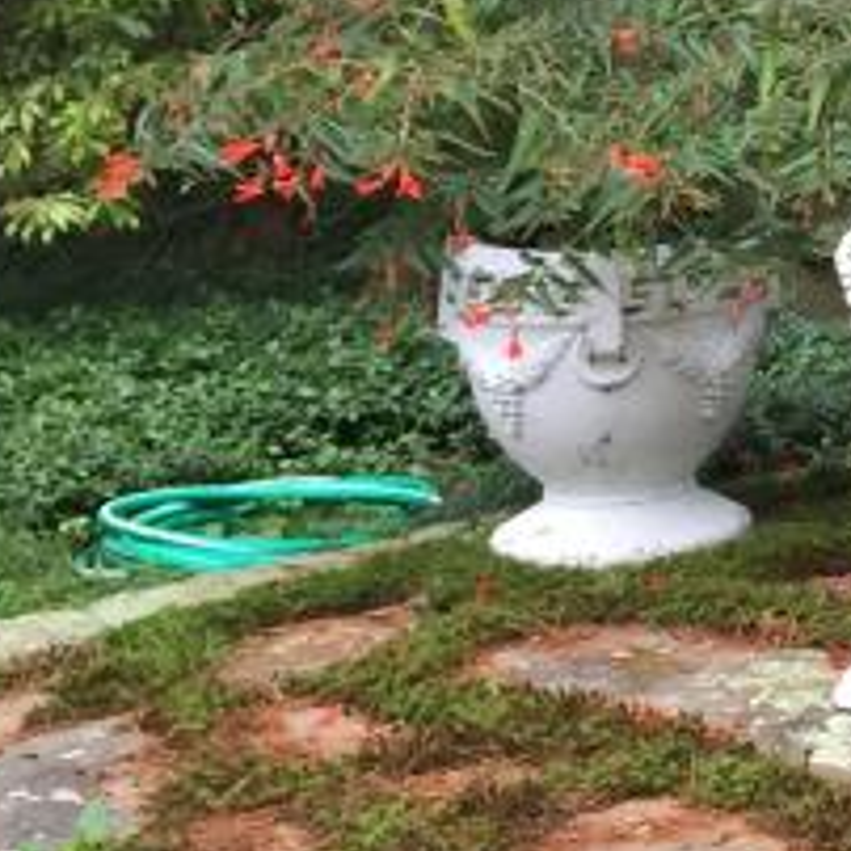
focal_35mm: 130
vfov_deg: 13.2
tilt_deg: -5.7
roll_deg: -1.2
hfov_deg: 11.6
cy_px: -34
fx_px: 3616
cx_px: 1892
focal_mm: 4.15
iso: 32
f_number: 2.2
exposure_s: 1/40
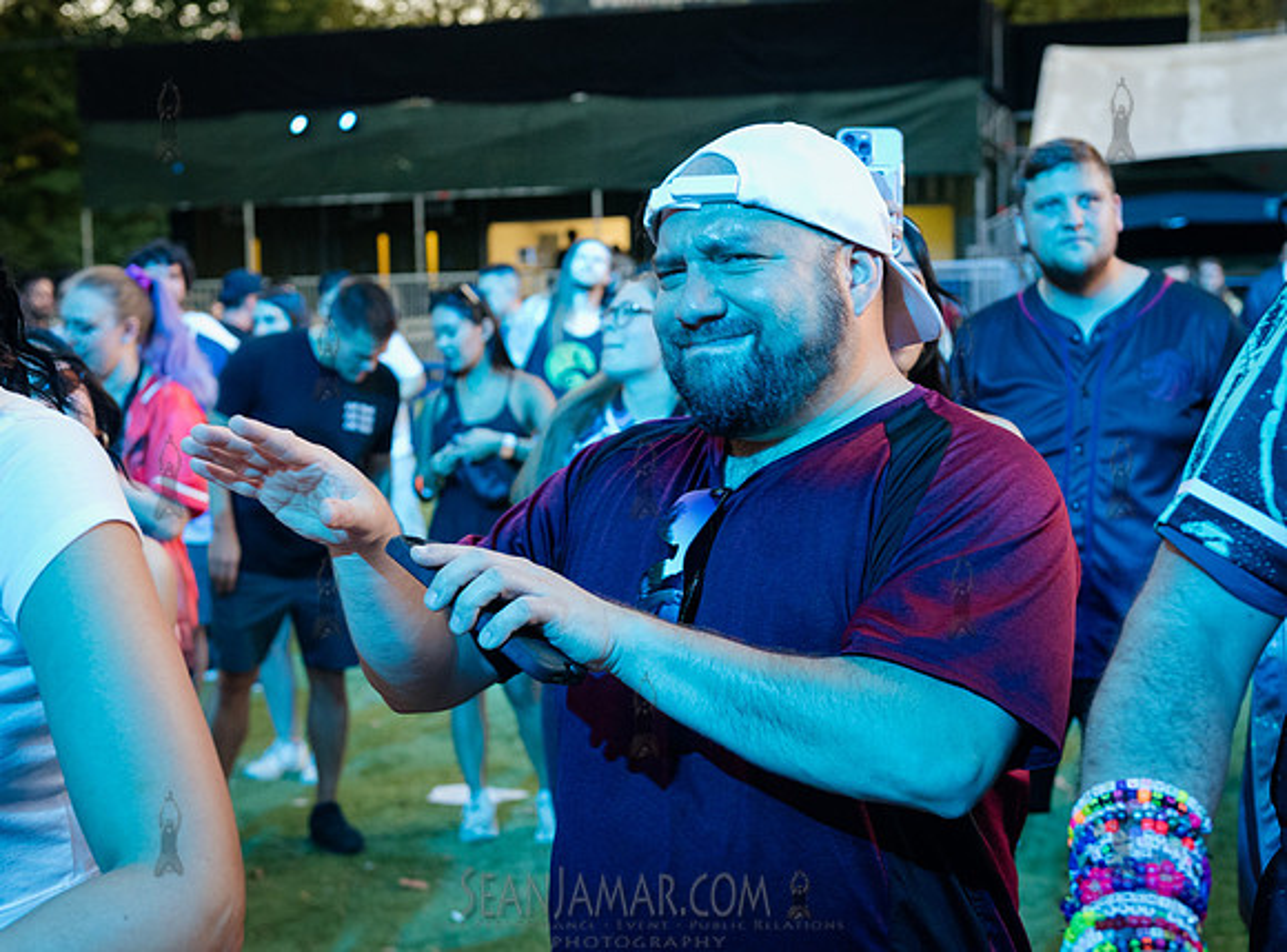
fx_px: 2094
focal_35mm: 57
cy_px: 471
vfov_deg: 25.6
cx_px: 631
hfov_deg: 34.2
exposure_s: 1/250
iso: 3200
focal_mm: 48
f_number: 4
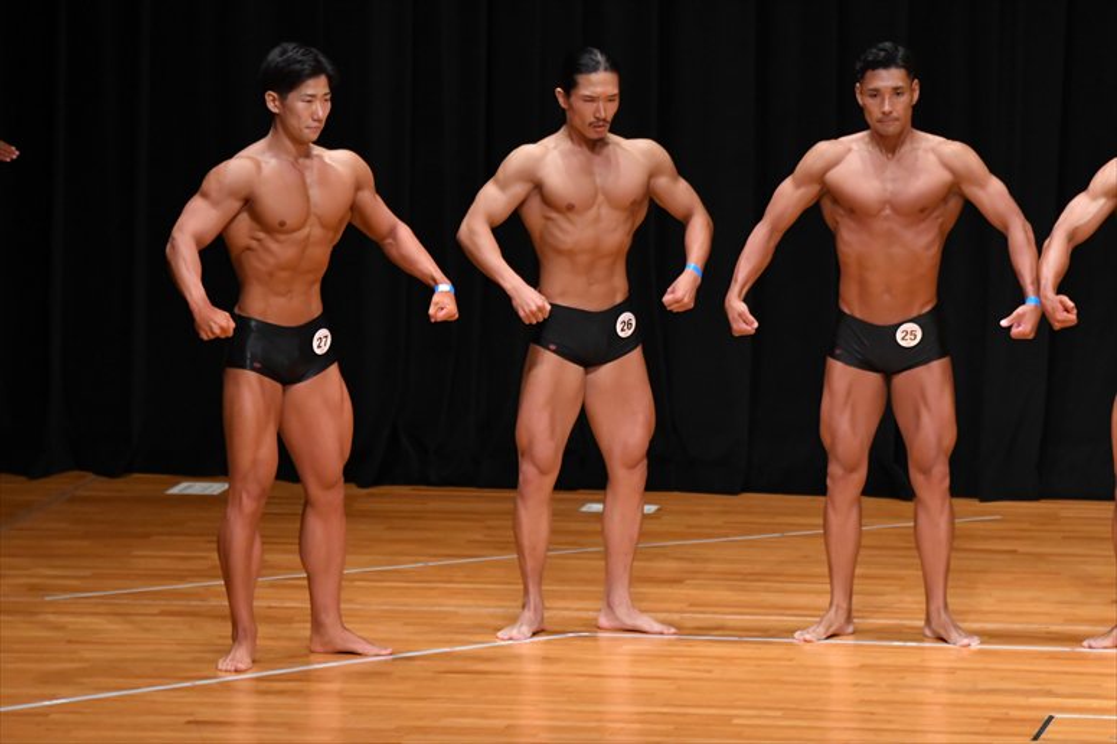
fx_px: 7908
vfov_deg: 5.4
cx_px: 558
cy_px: 372
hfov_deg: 8.1
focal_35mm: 255
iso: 4000
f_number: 5.6
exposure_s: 1/400
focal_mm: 170
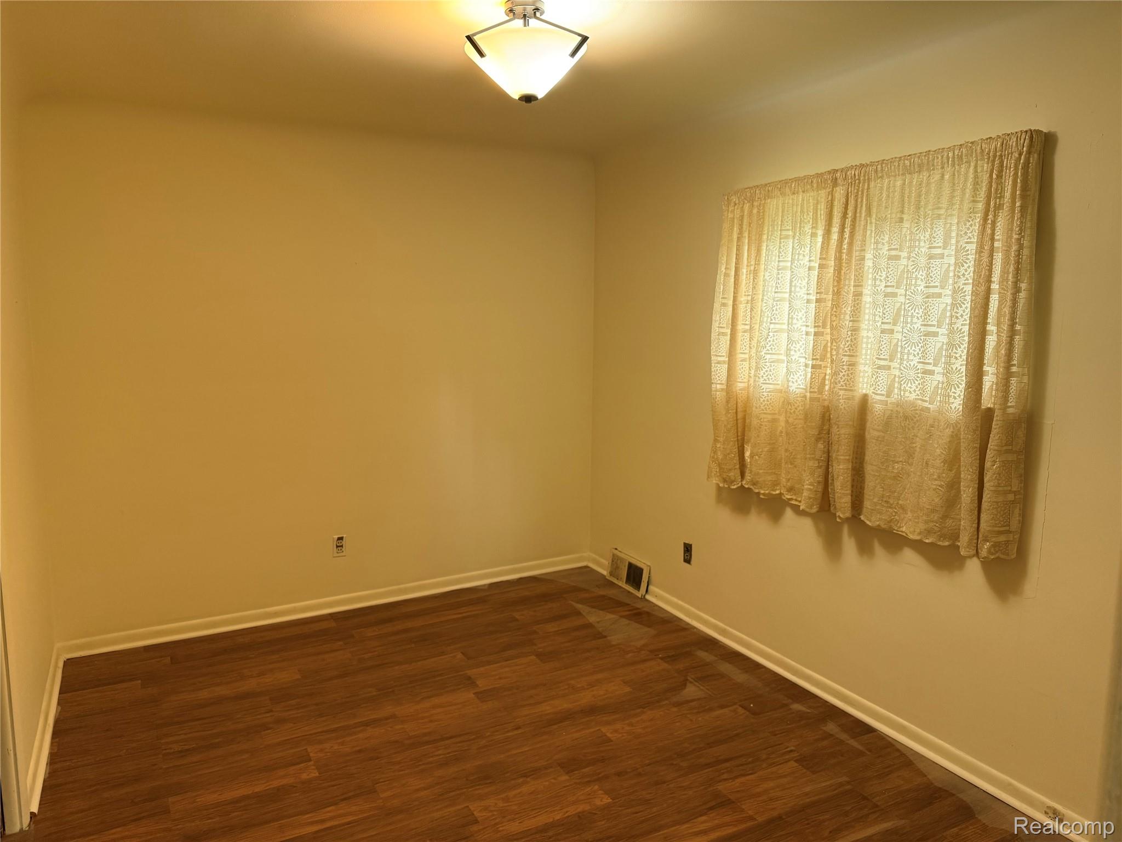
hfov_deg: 71.6
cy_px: 421
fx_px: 778
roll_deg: -0.4
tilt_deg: -6.5
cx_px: 561
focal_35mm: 24
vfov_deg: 56.8
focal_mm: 6.76
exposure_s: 1/60
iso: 160
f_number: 1.78
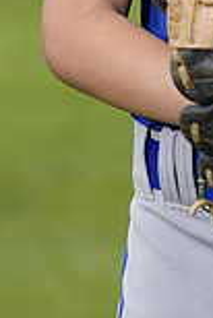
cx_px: 264
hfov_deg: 1.8
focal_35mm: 752
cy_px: -221
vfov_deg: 2.7
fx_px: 6659
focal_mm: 200
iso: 100
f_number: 6.3
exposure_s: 1/250
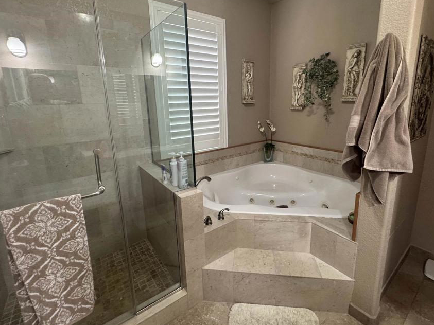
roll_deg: +1.5
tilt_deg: -11.6
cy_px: 143
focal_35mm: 17
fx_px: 213
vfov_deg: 74.4
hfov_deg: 91.0
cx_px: 227
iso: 200
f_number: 2.2
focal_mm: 2.22
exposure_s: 1/60
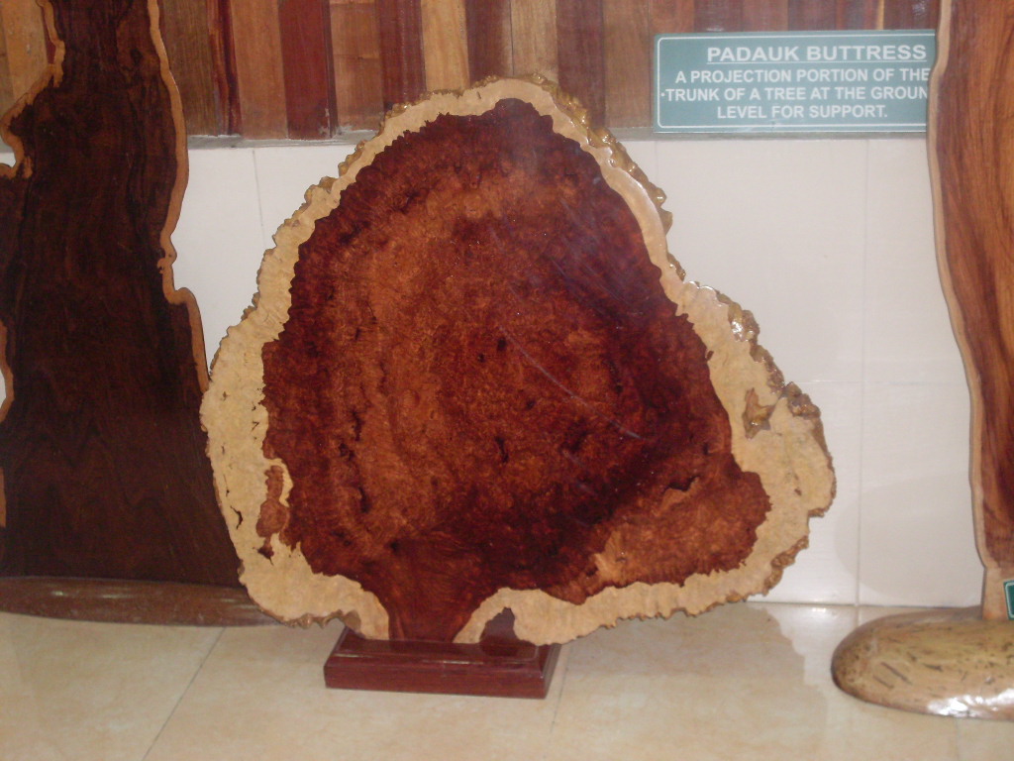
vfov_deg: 20.7
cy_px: 380
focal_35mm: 71
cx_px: 507
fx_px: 2080
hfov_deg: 27.4
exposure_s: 1/45
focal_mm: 11.7
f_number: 3.7
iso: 200
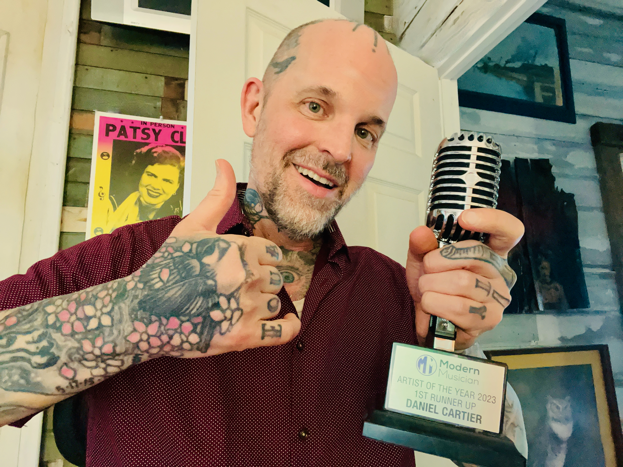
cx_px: 312
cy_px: 234
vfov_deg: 58.9
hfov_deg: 73.9
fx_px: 414
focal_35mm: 23
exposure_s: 1/21
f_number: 2.2
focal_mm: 2.71
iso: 800
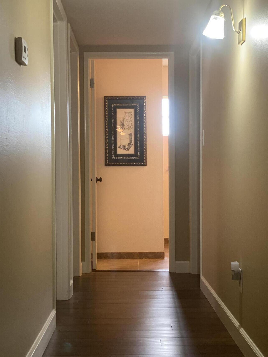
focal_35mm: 61
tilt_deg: -0.2
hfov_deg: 24.0
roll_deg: +0.6
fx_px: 630
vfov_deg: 31.7
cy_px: 193
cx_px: 140
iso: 200
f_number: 2
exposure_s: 1/40
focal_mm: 6
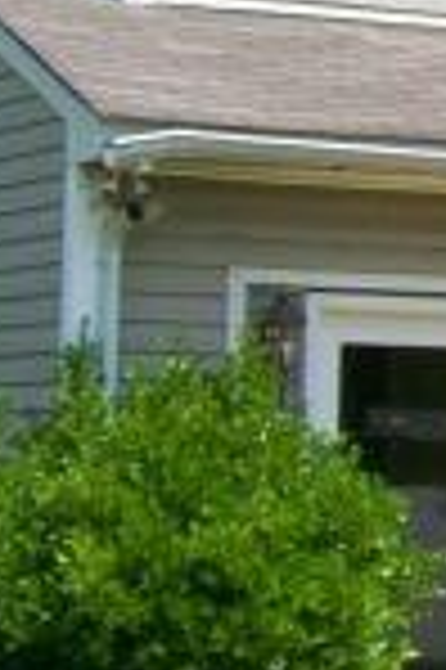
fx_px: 3744
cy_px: 175
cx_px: 1153
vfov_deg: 10.2
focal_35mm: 201
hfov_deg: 6.4
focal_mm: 6
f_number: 4.8
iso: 80
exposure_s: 1/417
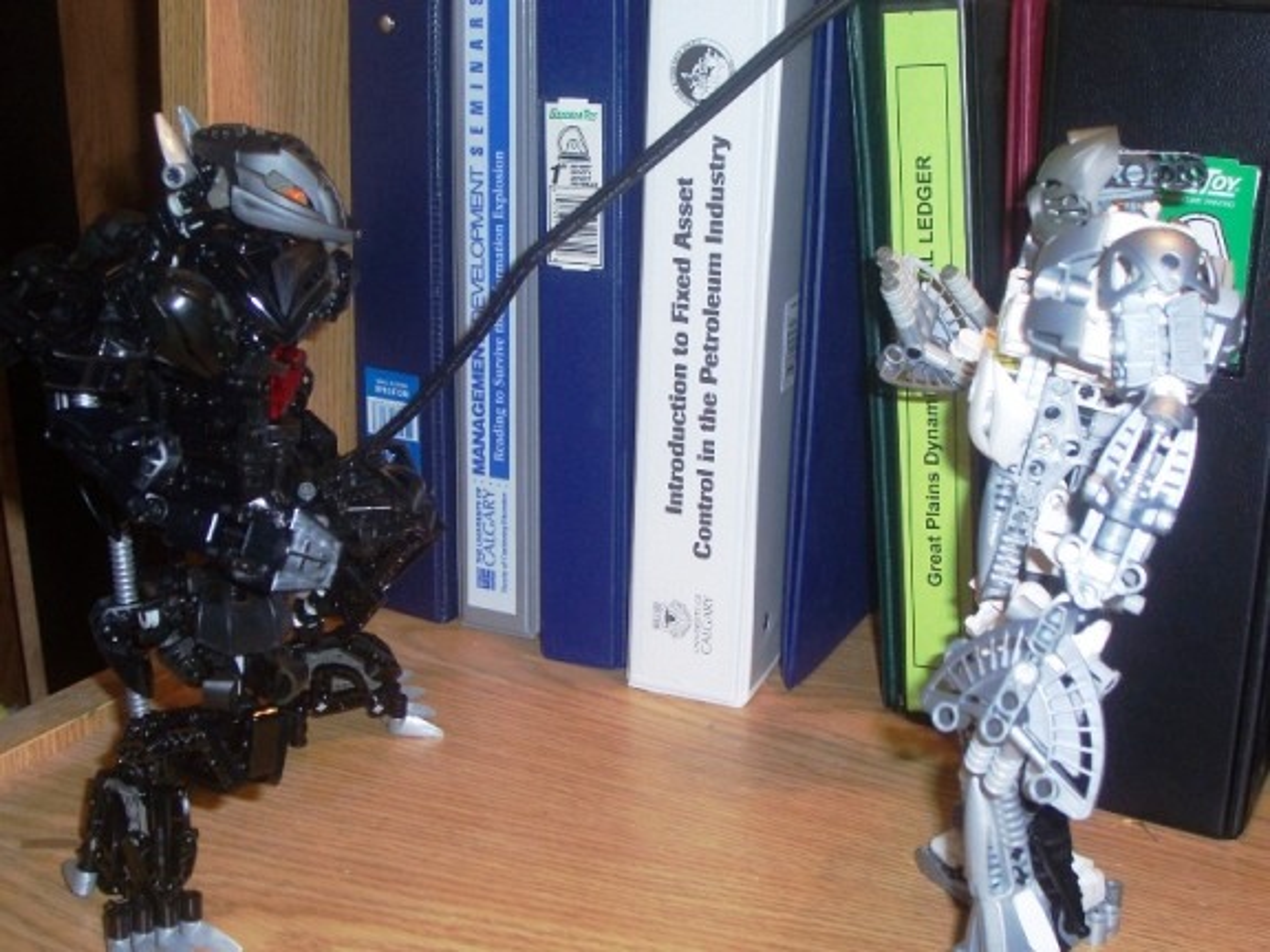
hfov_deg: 36.2
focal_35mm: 53
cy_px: 476
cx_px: 635
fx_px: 1944
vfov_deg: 27.5
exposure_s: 1/60
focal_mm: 8.6
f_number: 3.4
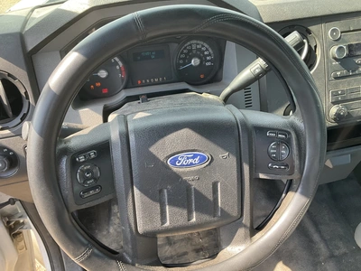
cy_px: 136
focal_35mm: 29
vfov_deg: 48.2
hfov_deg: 61.7
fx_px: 302
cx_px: 180
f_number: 1.8
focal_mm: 3
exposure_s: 1/122
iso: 32
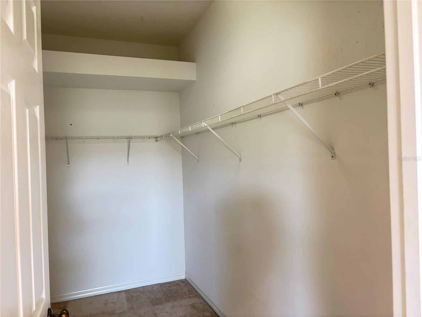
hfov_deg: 67.3
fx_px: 317
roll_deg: +2.1
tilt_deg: -0.3
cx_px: 211
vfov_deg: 53.1
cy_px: 158
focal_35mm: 26
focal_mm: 5.96
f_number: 1.6
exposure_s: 1/60
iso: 320
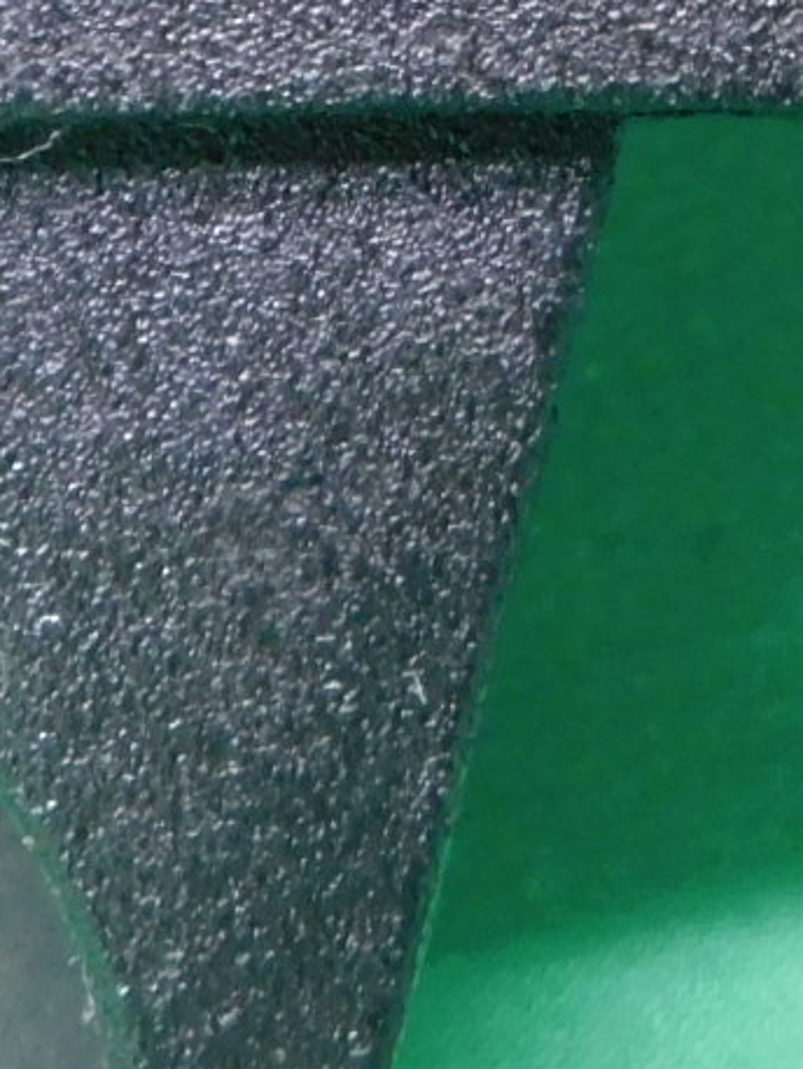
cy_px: -649
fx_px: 3523
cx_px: 768
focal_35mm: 114
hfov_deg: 12.9
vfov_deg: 15.6
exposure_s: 1/15
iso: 400
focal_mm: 4
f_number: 3
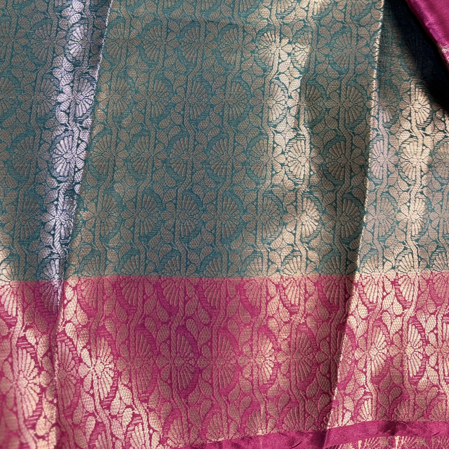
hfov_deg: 42.6
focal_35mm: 39
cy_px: 60
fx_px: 572
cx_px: 172
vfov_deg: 40.2
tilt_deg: -82.4
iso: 160
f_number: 1.78
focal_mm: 6.76
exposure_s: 1/100
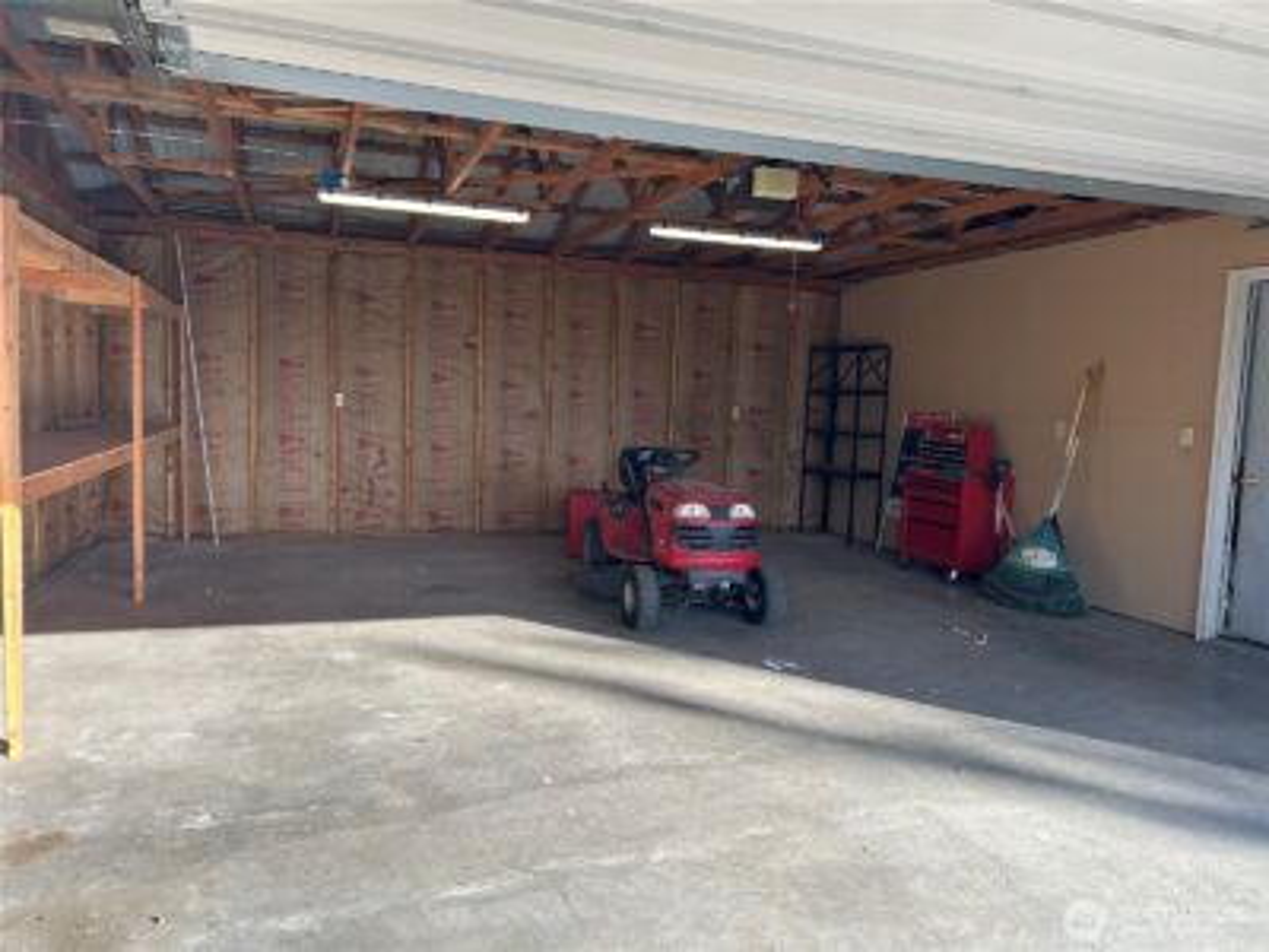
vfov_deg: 53.1
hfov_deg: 67.3
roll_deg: -2.4
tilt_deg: -5.3
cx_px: 634
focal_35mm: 26
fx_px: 953
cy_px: 476
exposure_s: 1/763
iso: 50
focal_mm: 5.7
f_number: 1.5
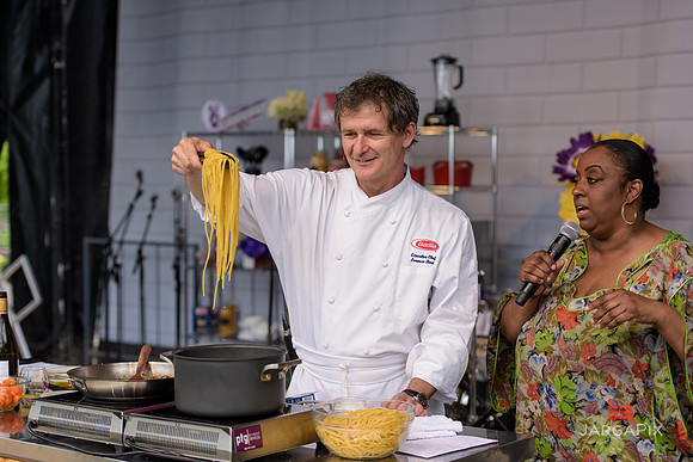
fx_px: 1348
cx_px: 346
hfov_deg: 28.8
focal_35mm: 70
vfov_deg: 19.5
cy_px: 231
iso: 250
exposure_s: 1/1600
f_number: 3.2
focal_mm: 70
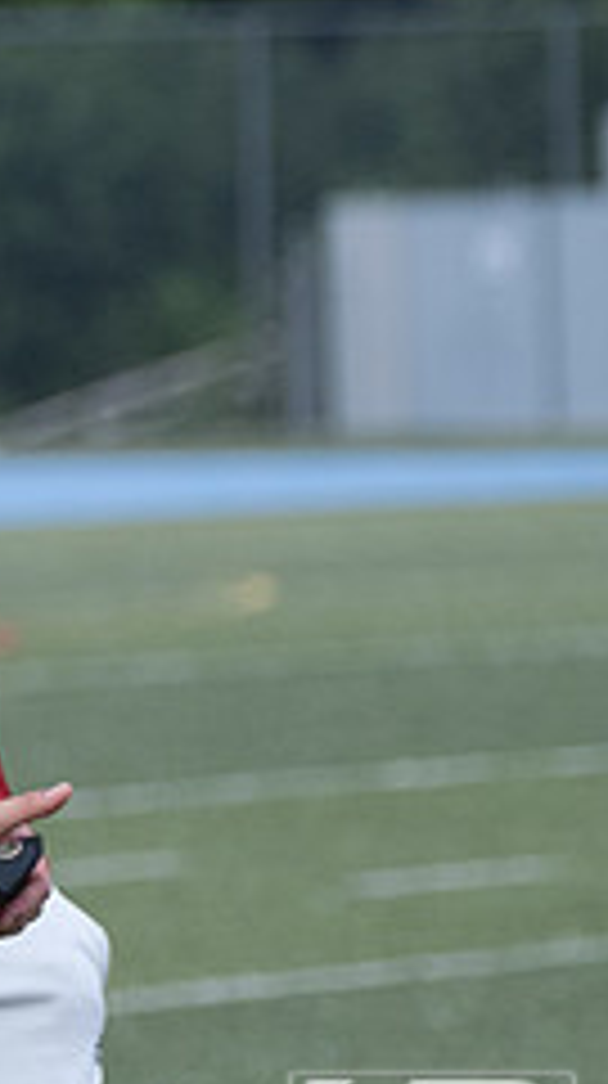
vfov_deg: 4.6
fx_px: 13398
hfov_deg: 2.6
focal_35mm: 466
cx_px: -725
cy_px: 321
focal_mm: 90.6
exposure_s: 1/320
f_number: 2.8
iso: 500
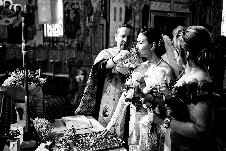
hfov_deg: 54.4
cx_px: 113
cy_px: 76
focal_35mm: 35
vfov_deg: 37.9
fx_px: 220
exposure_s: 1/320
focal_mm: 35
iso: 1000
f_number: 1.8
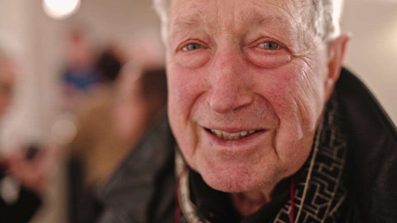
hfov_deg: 46.4
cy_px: 82
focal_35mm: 44
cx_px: 200
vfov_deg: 27.0
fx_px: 463
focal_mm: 50
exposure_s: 1/80
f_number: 2
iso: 1250
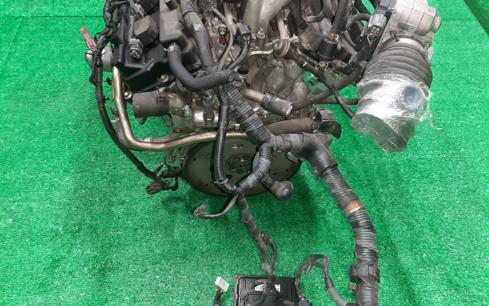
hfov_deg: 66.5
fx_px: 373
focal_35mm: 28
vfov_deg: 44.5
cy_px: 162
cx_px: 243
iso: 236
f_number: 1.7
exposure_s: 1/50
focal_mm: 3.93
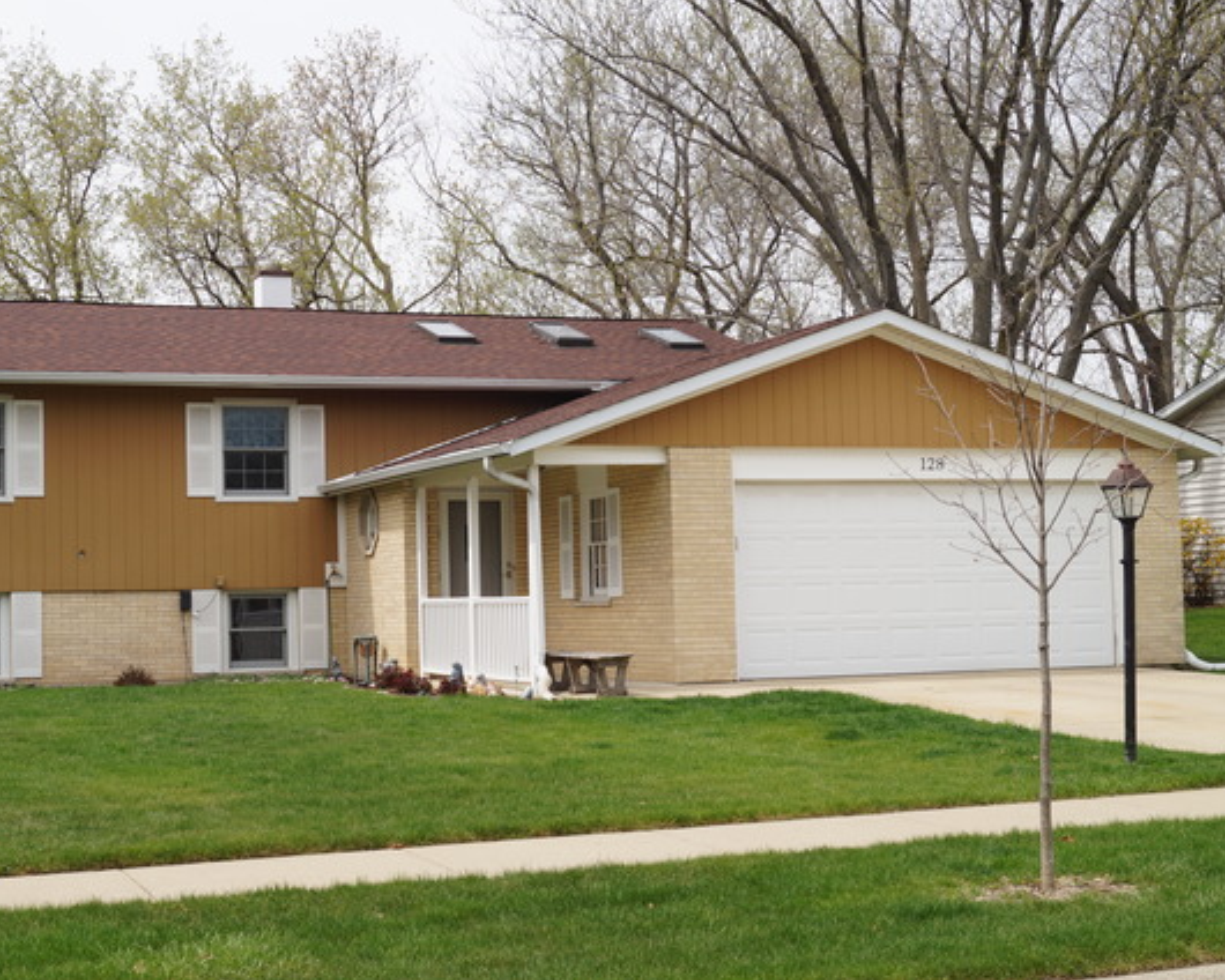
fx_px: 1849
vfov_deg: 29.7
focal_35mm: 51
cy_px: 490
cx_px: 490
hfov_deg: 36.5
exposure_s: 1/80
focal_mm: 30
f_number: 14
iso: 100
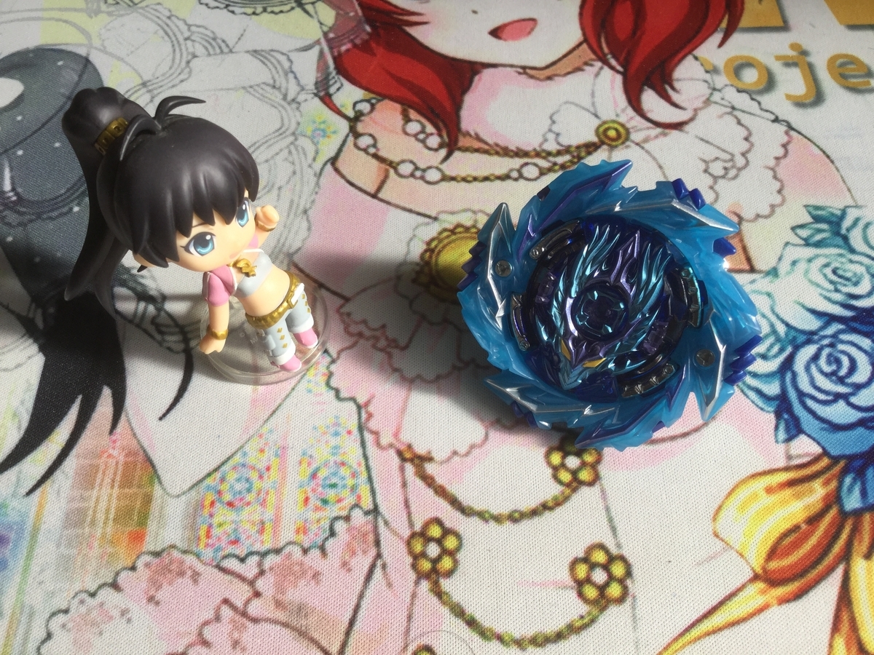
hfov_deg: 58.4
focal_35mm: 31
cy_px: 328
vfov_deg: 45.4
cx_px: 437
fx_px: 783
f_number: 2.4
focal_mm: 3.3
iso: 25
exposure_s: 1/193
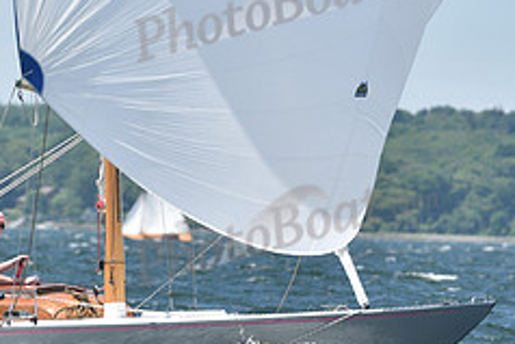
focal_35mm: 608
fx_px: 8703
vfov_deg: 2.3
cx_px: 24
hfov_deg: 3.4
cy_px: 148
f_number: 5.6
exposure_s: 1/1250
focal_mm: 250
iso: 250
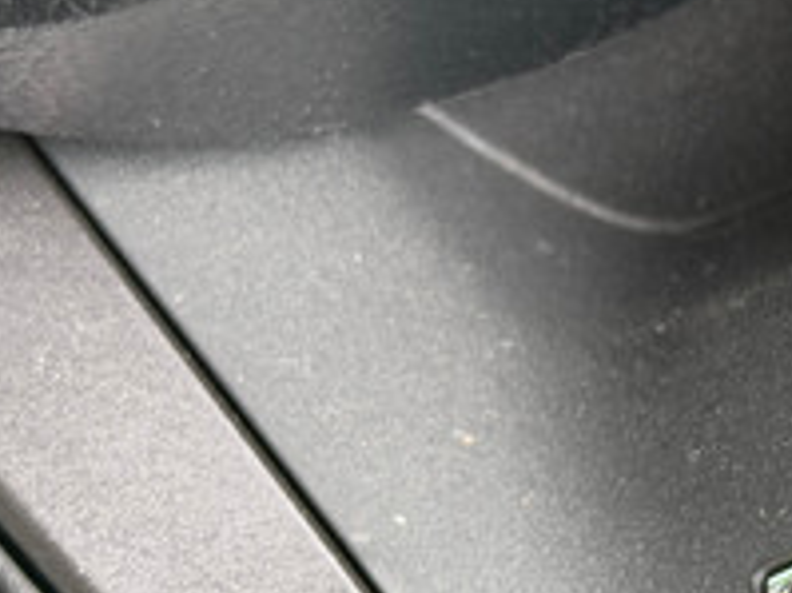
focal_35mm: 203
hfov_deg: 9.6
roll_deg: -30.6
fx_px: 4642
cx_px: 995
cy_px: 617
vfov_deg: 7.3
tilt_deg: -38.7
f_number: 1.78
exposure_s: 1/60
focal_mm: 6.76
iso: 125
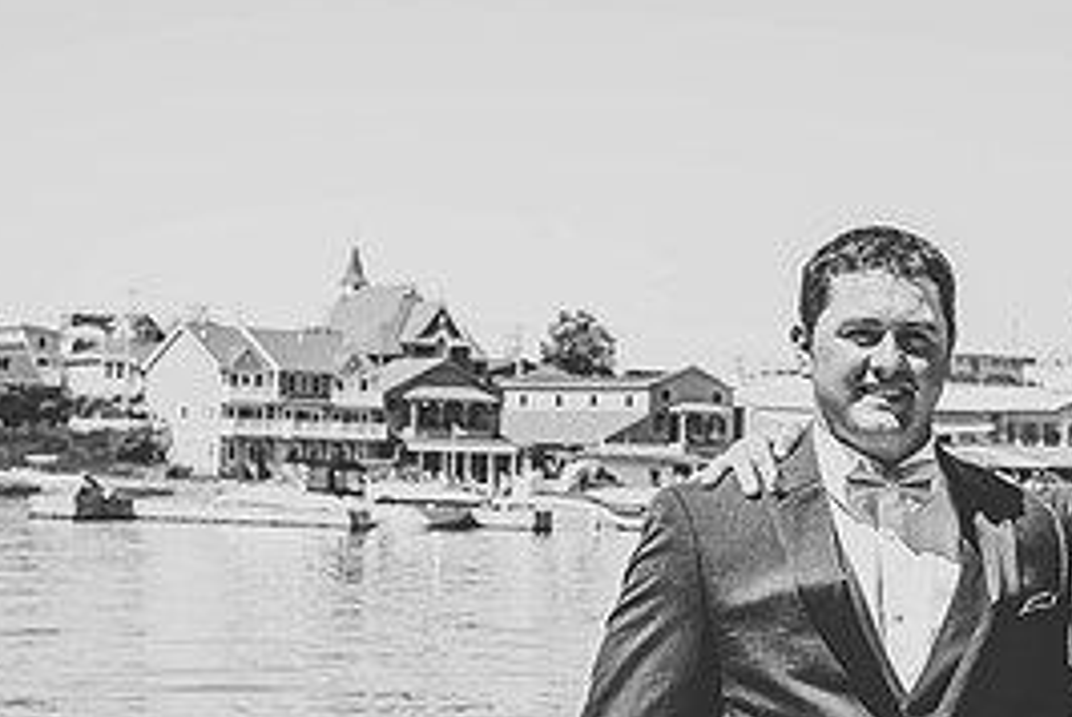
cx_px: 750
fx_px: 3249
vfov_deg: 12.6
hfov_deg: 18.7
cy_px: 534
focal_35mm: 109
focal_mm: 50
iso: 125
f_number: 6.3
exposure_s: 1/500
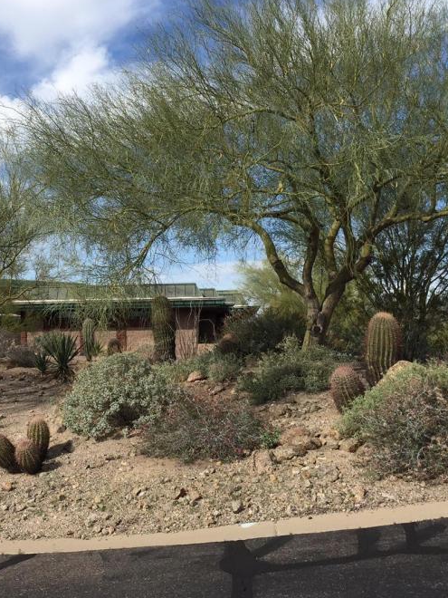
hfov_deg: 31.6
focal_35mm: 45
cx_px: 108
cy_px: 279
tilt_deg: +5.3
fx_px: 777
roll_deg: +0.7
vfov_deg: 42.1
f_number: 2.2
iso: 32
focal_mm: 4.15
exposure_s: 1/1980
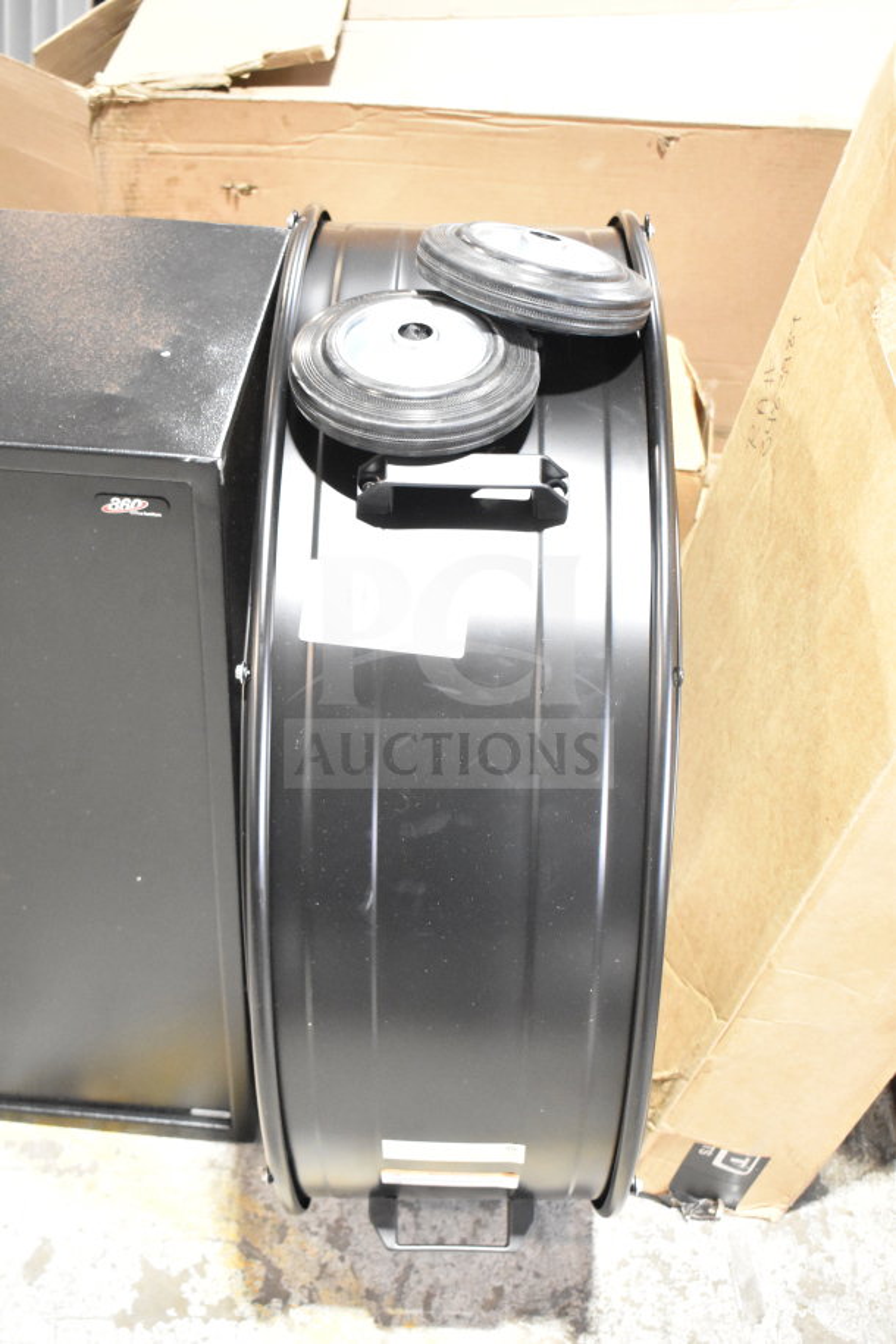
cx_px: 448
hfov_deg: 30.8
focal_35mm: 44
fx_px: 1624
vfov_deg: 45.0
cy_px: 672
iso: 6400
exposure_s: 1/100
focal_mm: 29
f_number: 5
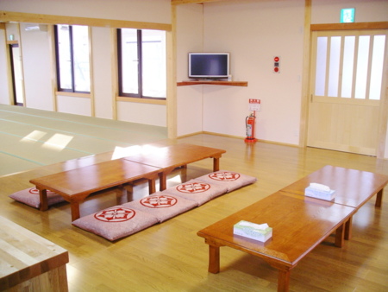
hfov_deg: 50.1
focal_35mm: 37
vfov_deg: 38.7
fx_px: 415
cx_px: 194
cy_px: 146
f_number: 2.8
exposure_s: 1/38
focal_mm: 7.8
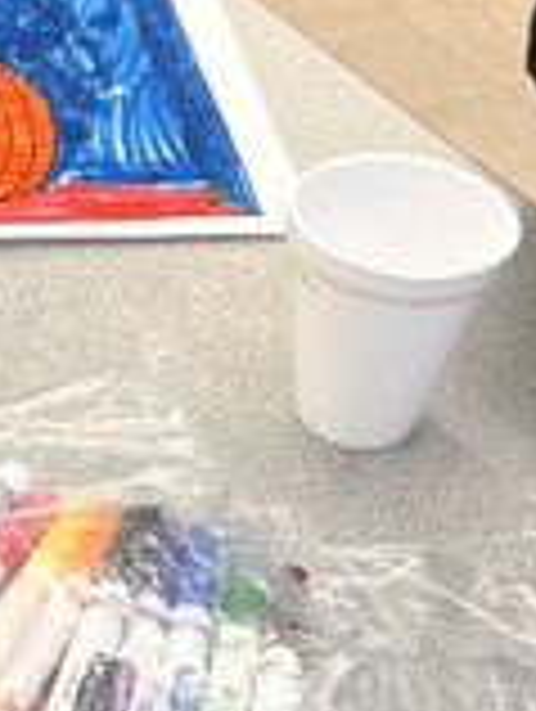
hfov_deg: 8.4
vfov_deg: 11.7
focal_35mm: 168
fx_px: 3459
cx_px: -527
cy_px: 495
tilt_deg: -41.7
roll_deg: -1.5
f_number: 1.5
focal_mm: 5.7
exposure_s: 1/61
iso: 50
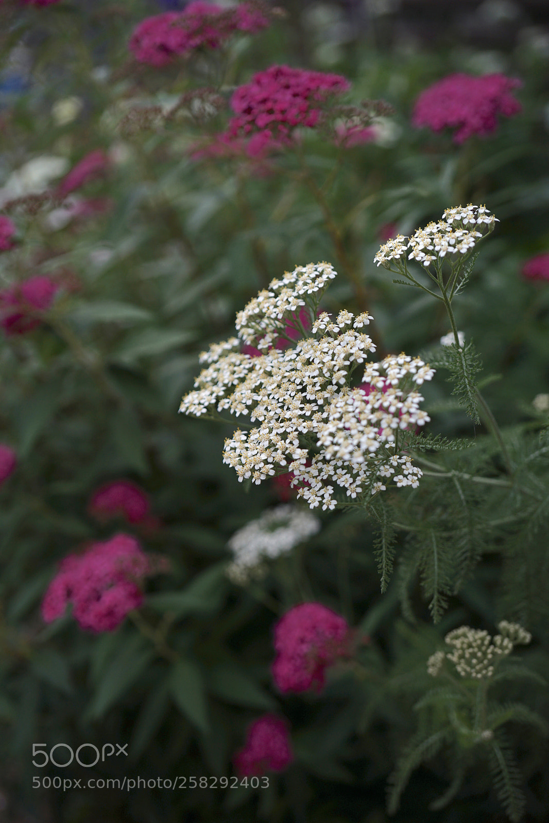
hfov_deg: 27.0
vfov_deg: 39.6
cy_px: 412
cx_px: 274
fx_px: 1144
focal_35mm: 50
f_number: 3.5
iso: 100
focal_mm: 50
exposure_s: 1/125
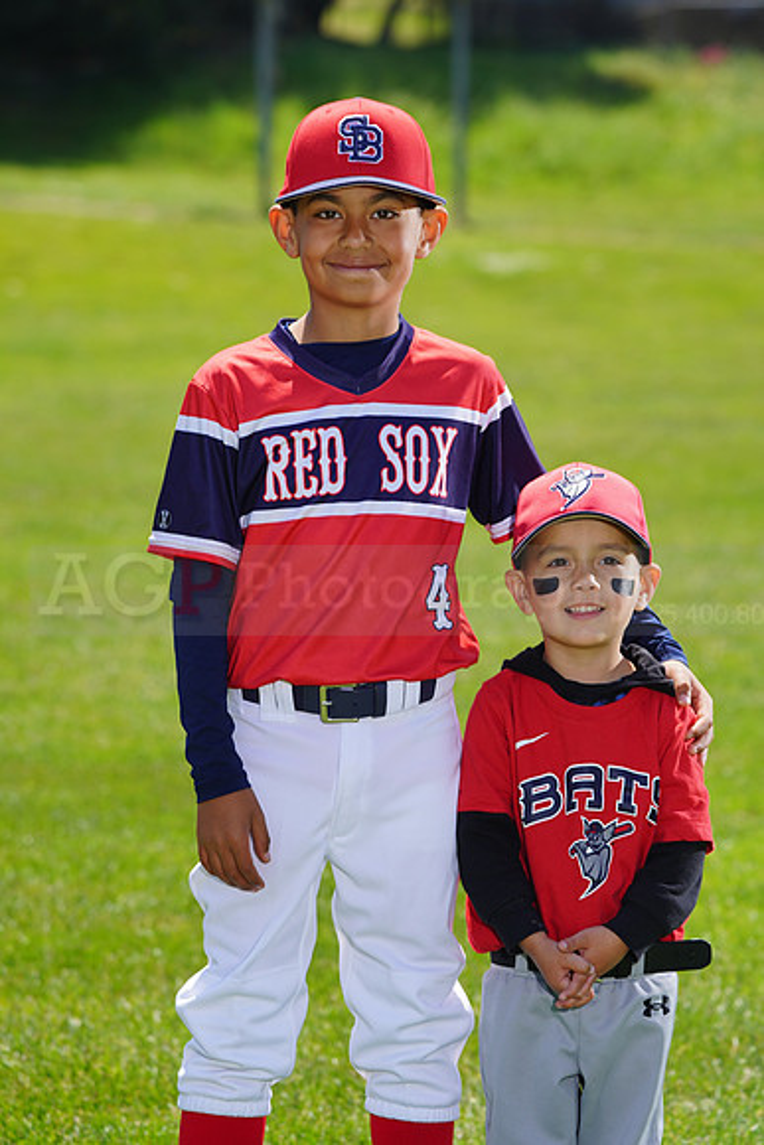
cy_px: 572
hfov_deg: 8.2
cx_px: 382
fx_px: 5344
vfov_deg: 12.2
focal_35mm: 168
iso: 100
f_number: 7.1
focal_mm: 168
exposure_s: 1/250
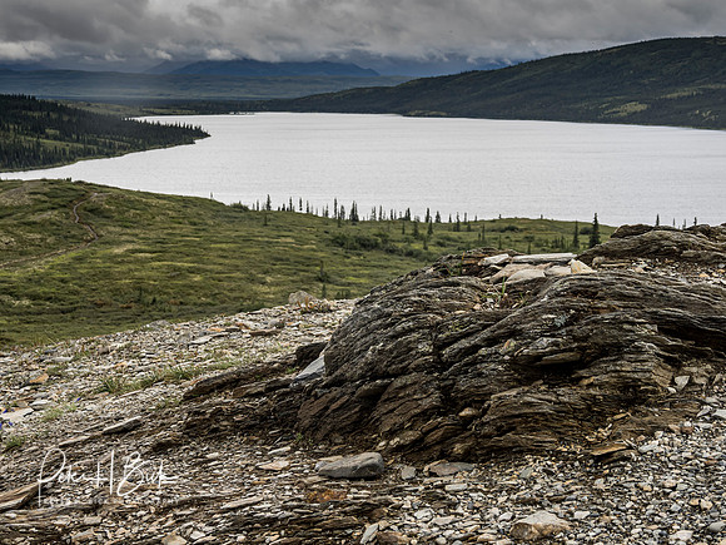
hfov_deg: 28.6
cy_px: 272
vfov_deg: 21.6
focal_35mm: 68
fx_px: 1426
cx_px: 363
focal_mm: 34
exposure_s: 1/160
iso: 400
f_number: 8
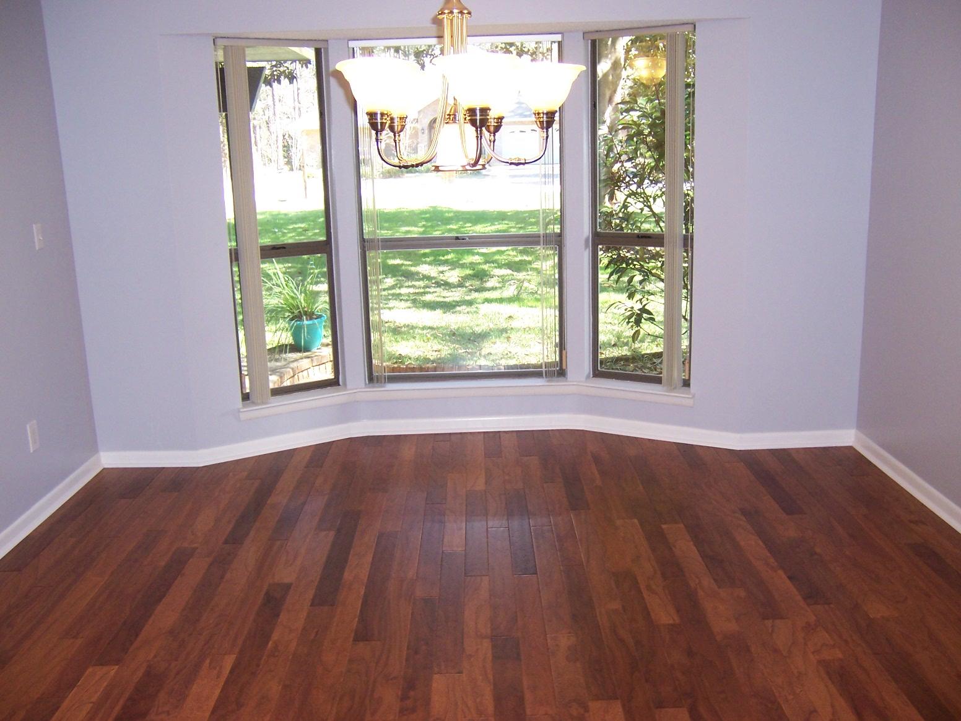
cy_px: 360
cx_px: 480
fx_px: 916
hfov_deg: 55.4
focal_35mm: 33
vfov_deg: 42.9
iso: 140
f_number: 2.8
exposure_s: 1/60
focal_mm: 5.5
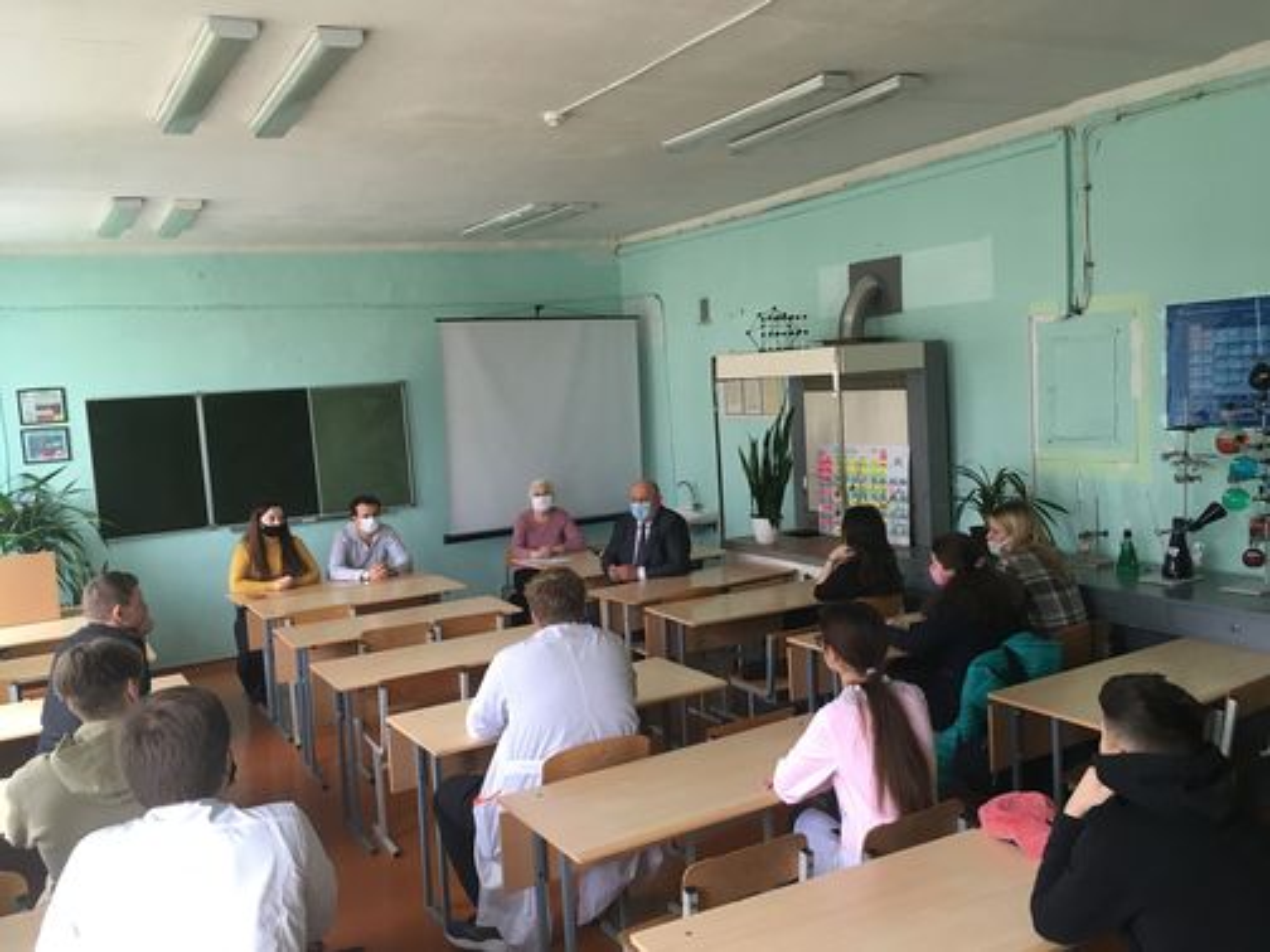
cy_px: 476
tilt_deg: -6.7
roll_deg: +3.6
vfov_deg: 48.2
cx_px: 635
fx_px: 1064
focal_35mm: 29
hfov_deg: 61.7
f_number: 2.2
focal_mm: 4.15
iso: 40
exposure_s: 1/33
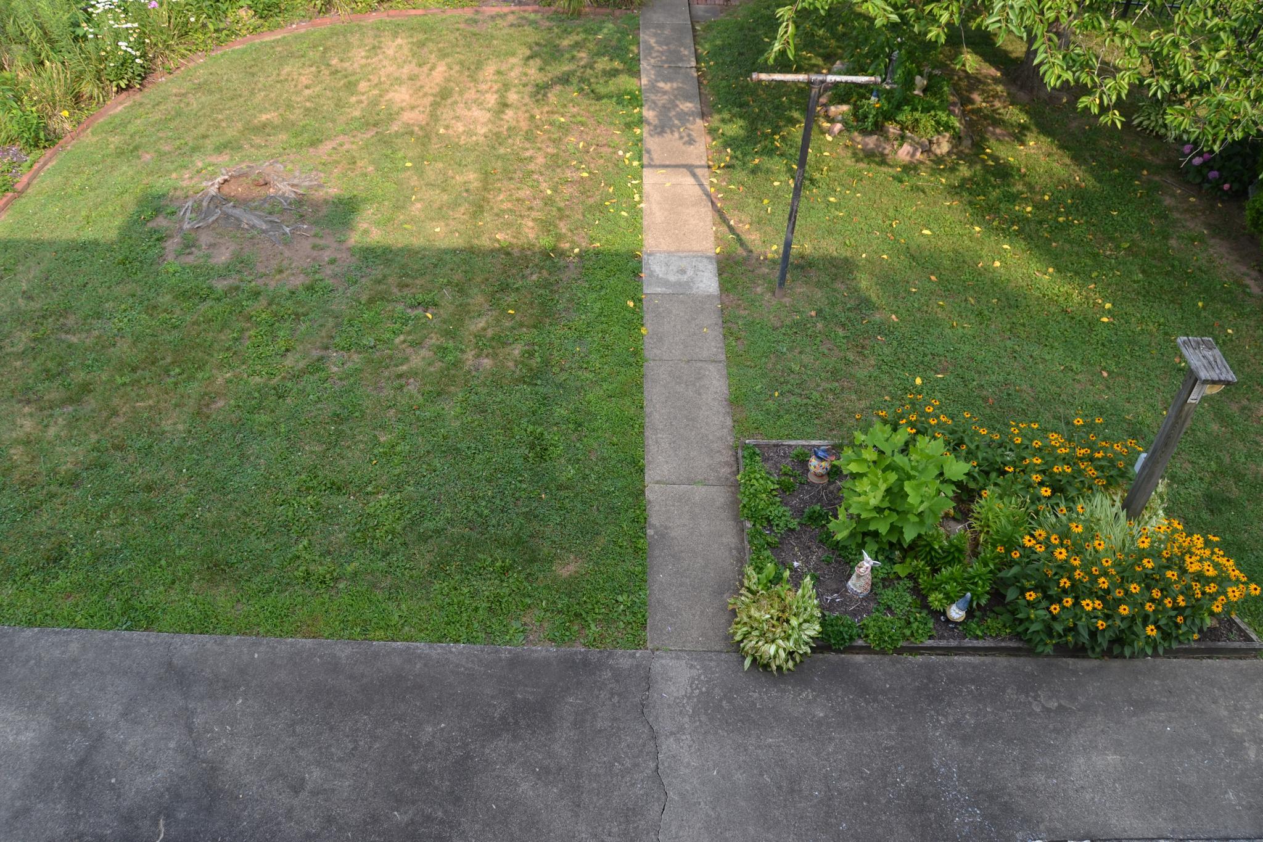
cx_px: 632
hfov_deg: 67.4
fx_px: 947
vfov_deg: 47.9
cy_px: 421
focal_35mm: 27
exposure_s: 1/125
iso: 100
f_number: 5.6
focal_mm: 18
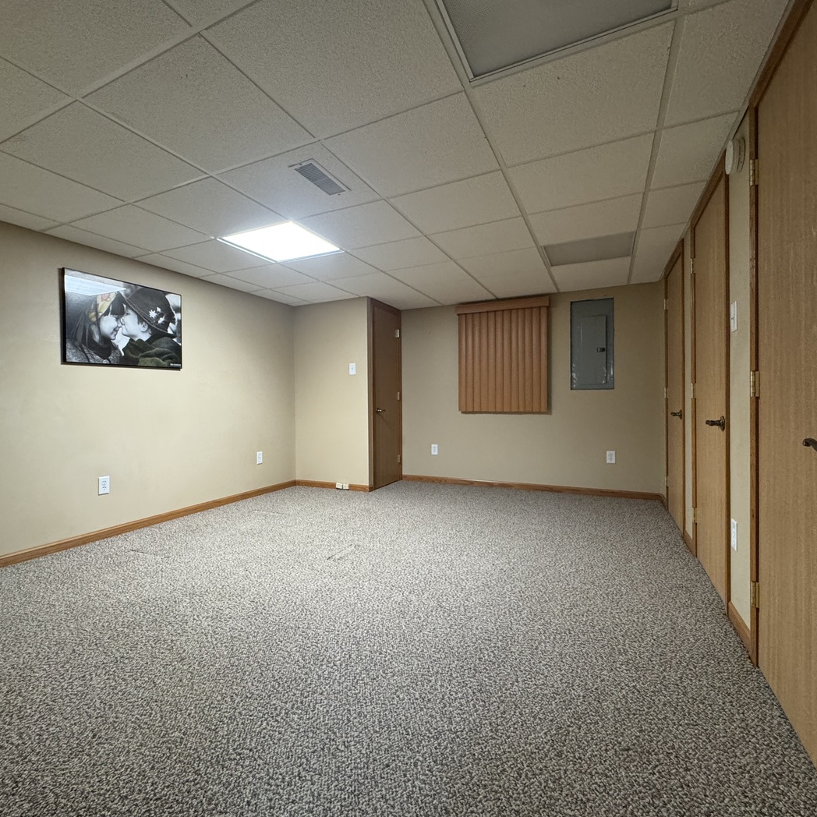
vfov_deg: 84.0
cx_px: 370
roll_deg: +0.6
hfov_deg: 83.7
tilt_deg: -0.8
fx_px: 454
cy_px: 403
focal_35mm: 17
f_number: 2.2
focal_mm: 2.22
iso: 400
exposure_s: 1/60
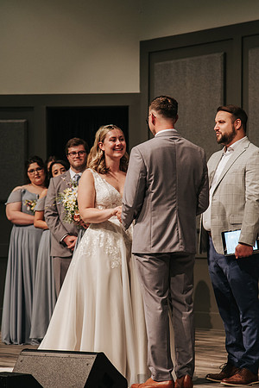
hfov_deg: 8.7
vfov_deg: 13.1
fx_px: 1698
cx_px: 126
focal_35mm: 157
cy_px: 194
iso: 1000
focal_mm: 105
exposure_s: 1/200
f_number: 4
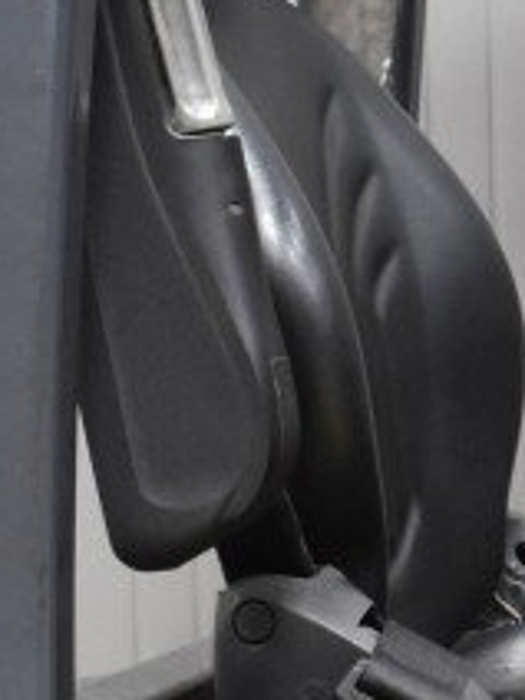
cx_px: 1169
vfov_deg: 11.0
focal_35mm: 180
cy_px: 542
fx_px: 3640
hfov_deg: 7.8
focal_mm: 22
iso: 1600
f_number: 4.5
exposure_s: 1/30
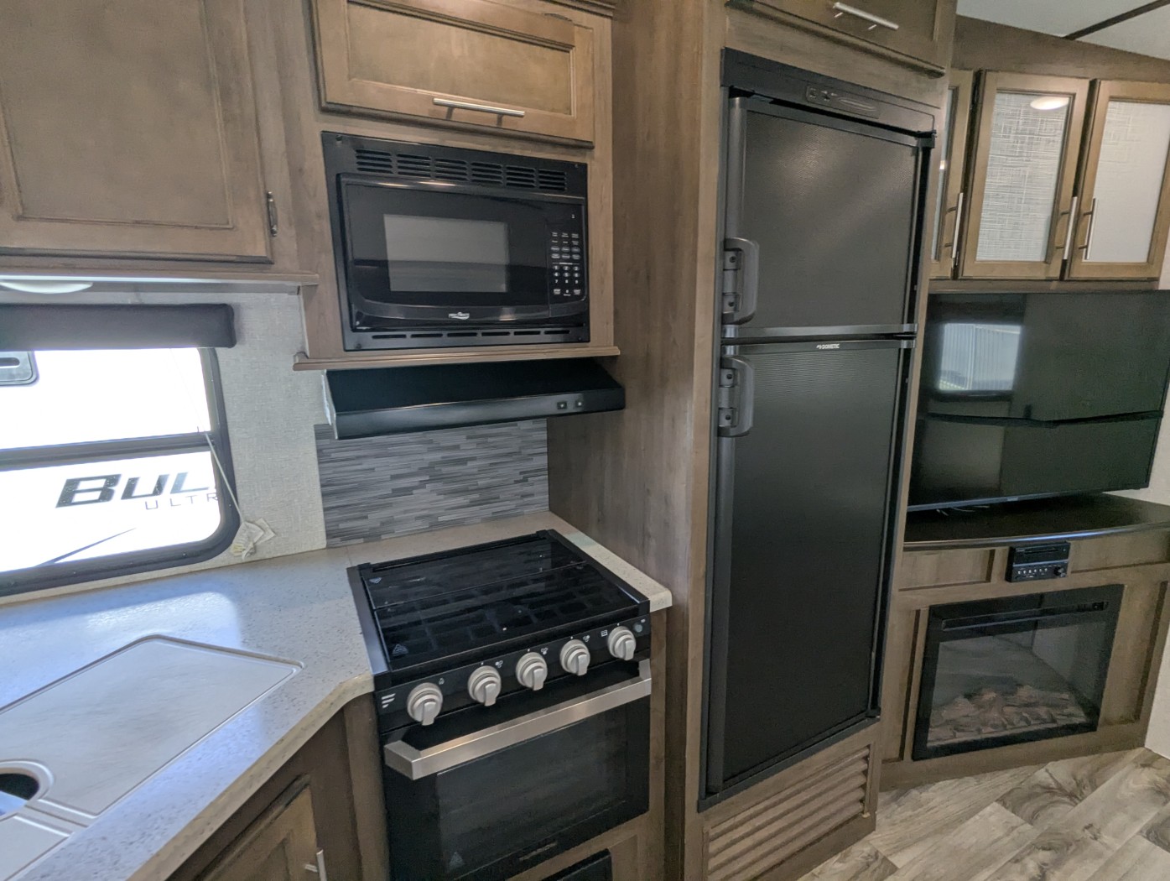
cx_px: 585
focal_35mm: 16
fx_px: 541
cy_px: 440
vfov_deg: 78.2
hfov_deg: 94.4
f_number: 2.2
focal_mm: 2.35
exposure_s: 1/57.3
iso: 79
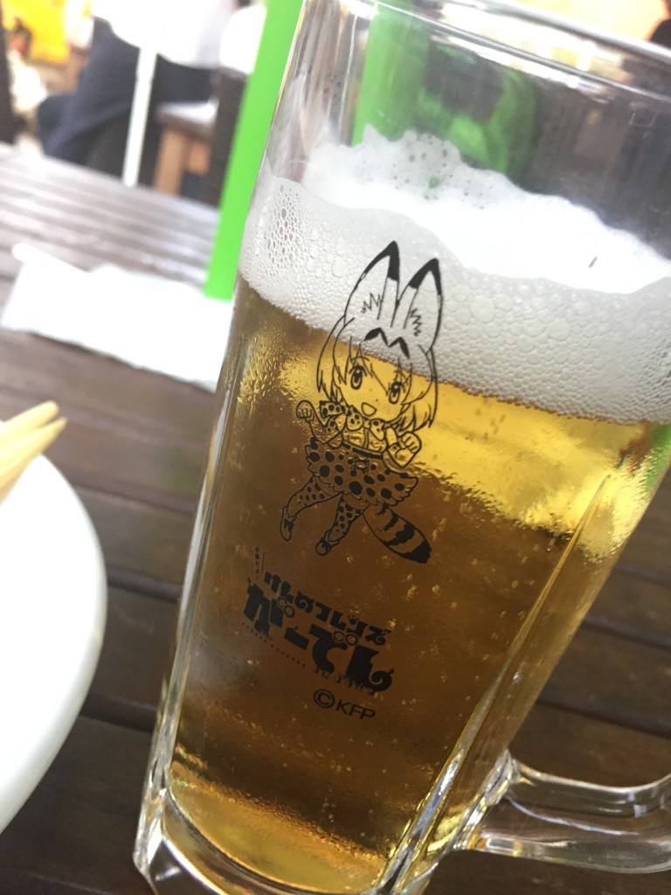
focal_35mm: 29
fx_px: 750
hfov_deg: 48.2
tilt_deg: -23.1
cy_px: 448
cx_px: 336
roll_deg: -15.9
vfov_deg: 61.7
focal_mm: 4.15
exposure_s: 1/30
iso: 160
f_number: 2.2
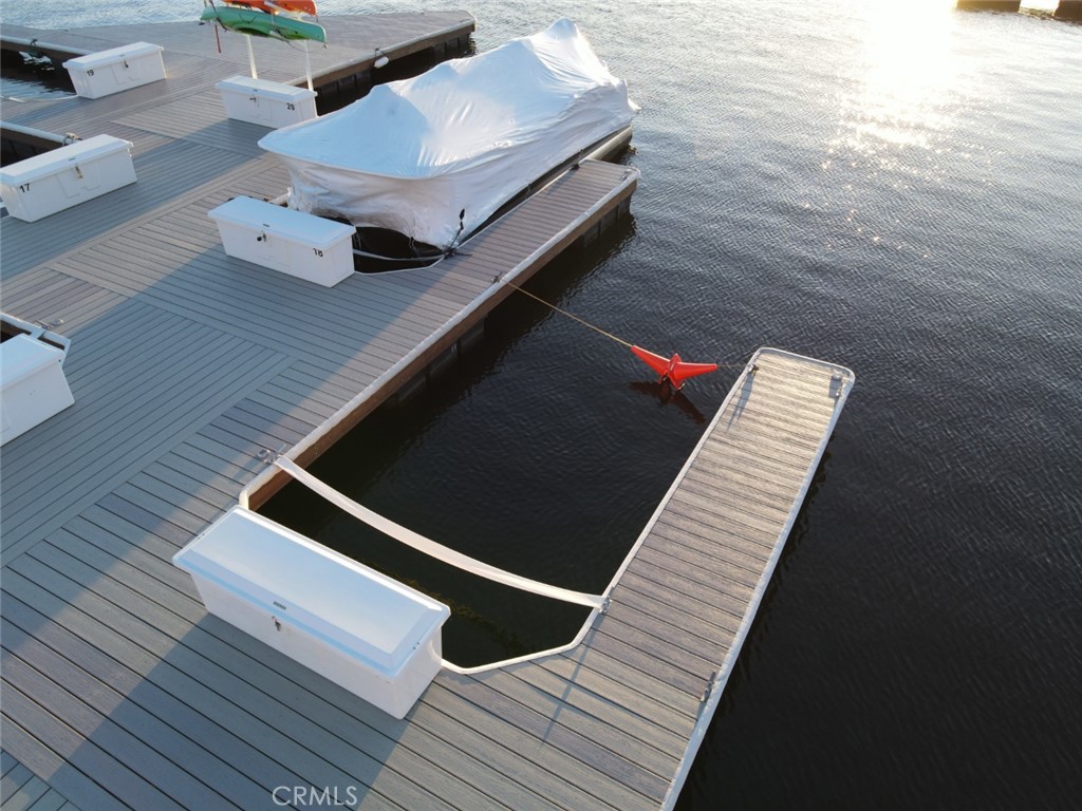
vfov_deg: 56.8
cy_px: 406
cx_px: 541
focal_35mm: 24
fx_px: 750
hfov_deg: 71.6
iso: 100
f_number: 2.8
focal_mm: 4.5
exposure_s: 1/90
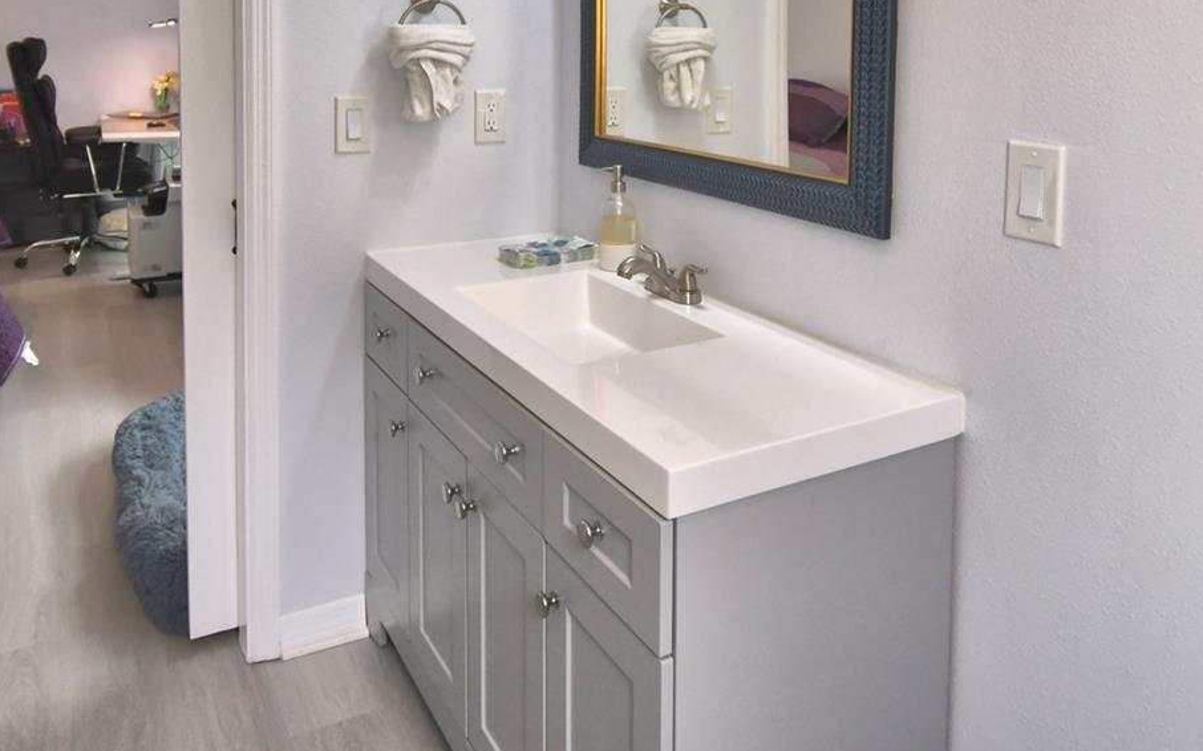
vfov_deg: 43.0
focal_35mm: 27
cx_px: 612
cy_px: 109
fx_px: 885
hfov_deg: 68.4
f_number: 4.5
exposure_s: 1/125
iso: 400
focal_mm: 10
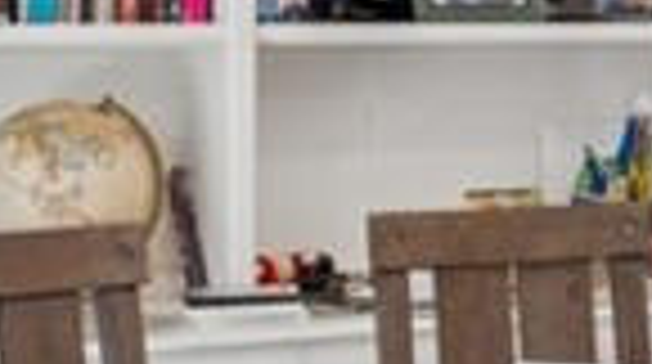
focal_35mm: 126
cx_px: 926
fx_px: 2175
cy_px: 16
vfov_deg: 9.5
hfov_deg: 15.9
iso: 200
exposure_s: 1/20
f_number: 8
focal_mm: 11.5
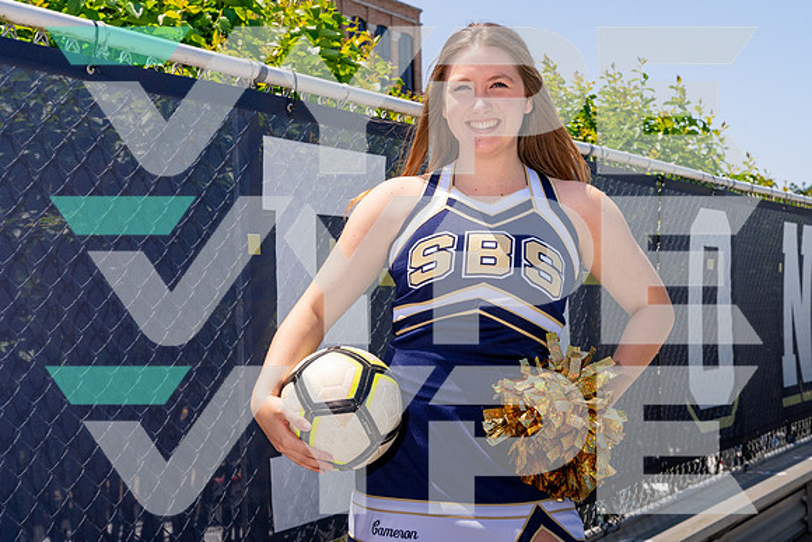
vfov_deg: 26.5
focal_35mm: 51
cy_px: 271
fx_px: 1151
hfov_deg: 38.9
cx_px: 406
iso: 400
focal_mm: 51
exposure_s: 1/800
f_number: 8
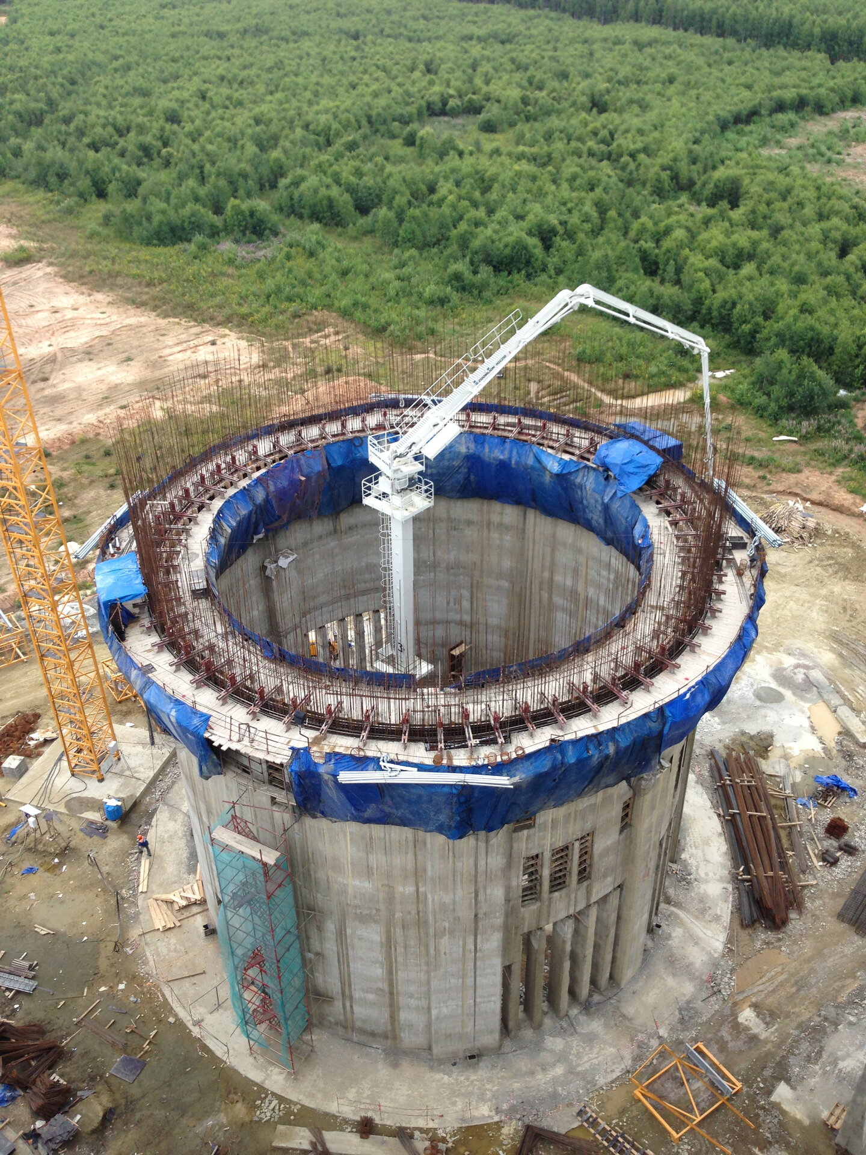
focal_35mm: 33
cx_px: 433
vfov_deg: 55.4
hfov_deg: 42.9
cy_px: 578
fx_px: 1101
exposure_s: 1/120
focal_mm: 4.13
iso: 50
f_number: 2.4
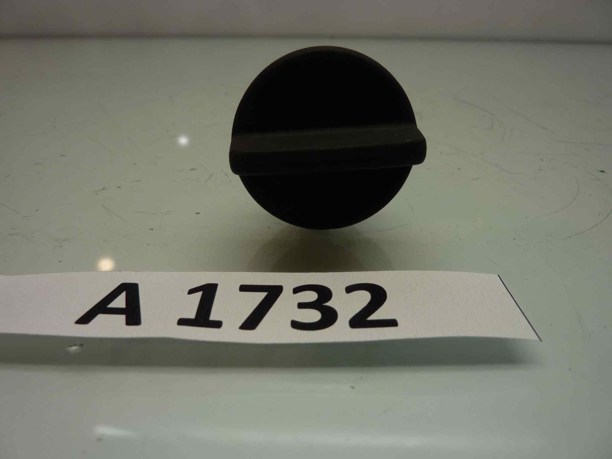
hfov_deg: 69.4
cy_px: 230
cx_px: 306
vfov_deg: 54.9
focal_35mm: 25
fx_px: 442
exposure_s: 1/50
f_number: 3.3
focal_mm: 4.1
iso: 80
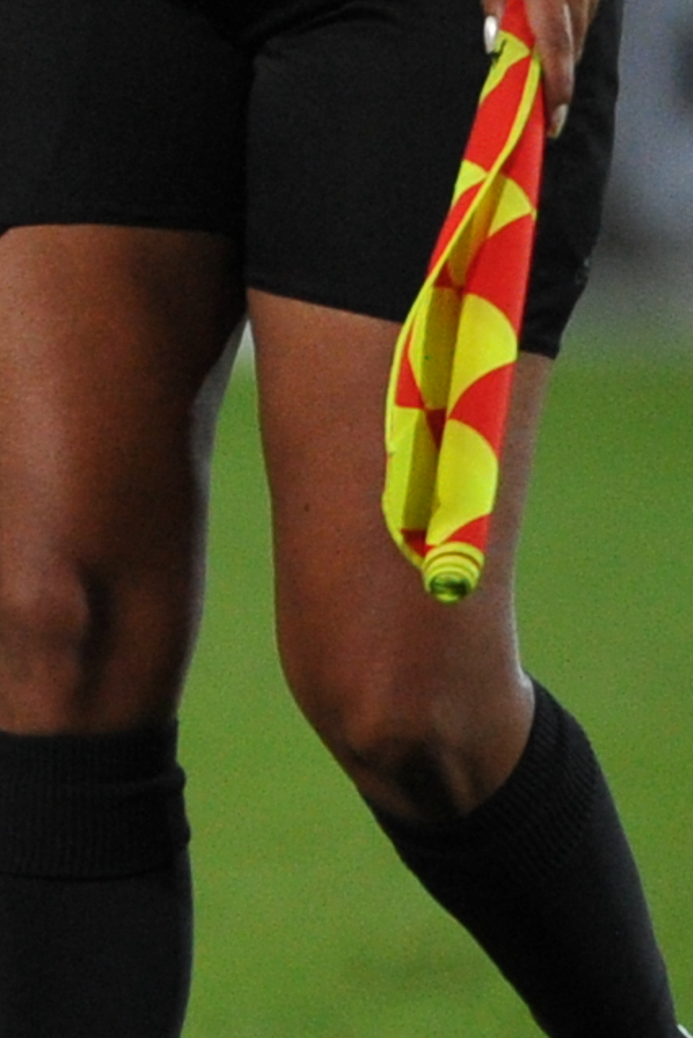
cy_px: -236
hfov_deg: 0.5
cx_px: -1034
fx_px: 77020
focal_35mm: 2669
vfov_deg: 0.8
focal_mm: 400
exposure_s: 1/1000
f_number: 4
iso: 2500
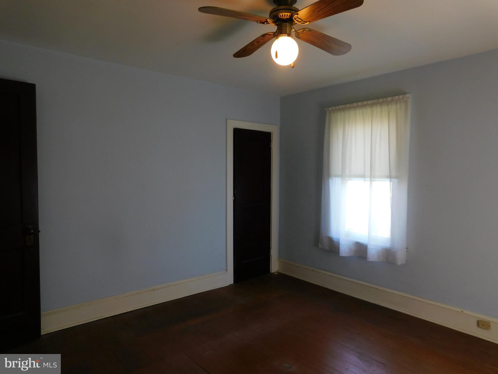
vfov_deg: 58.9
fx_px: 331
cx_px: 249
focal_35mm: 23
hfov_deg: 73.9
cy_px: 187
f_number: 3
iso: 125
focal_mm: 4
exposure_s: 1/50
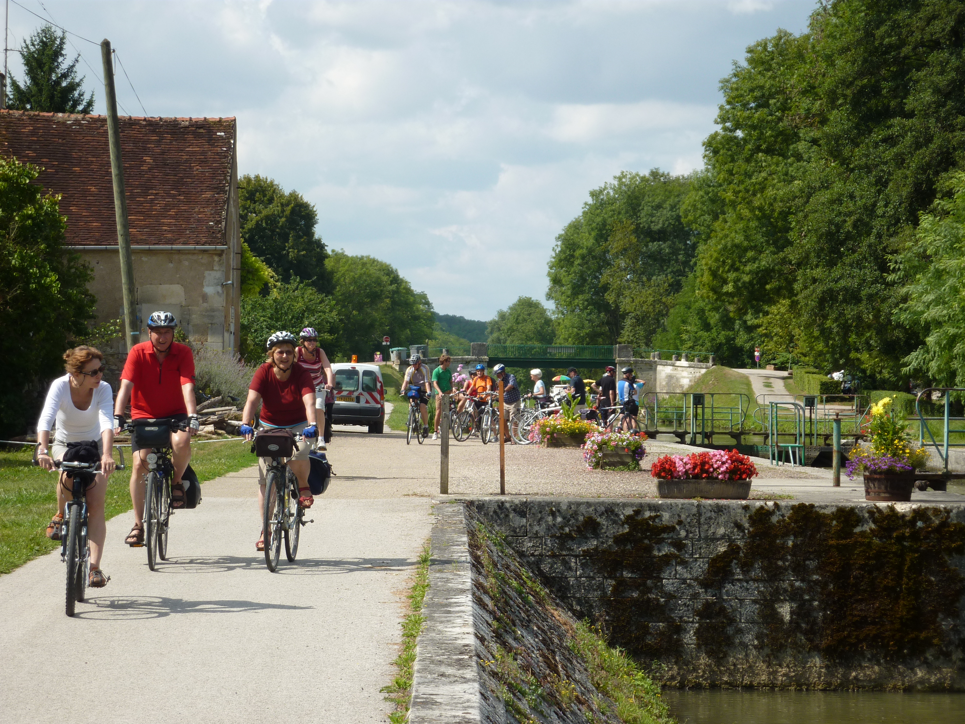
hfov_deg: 17.7
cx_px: 482
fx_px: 3094
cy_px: 362
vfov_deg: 13.3
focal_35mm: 111
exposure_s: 1/500
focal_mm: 18.2
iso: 80
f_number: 5
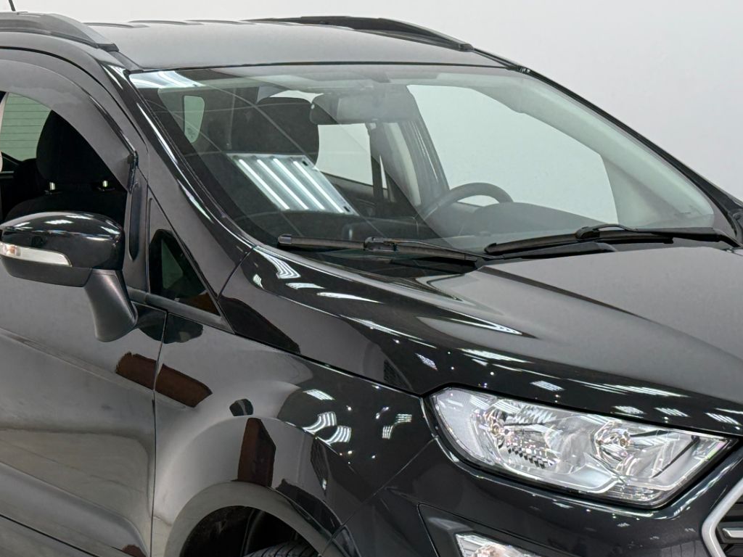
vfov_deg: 16.3
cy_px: 417
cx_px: 406
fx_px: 1932
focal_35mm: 90
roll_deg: +0.9
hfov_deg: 21.8
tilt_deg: -9.2
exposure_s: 1/120
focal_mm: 6.76
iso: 200
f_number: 1.78
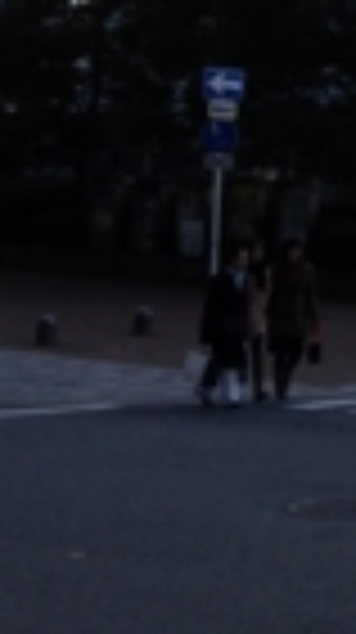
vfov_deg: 19.2
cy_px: -22
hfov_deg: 10.5
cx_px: 631
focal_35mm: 108
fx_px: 1818
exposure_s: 1/1126
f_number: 2.4
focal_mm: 4.28
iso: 64
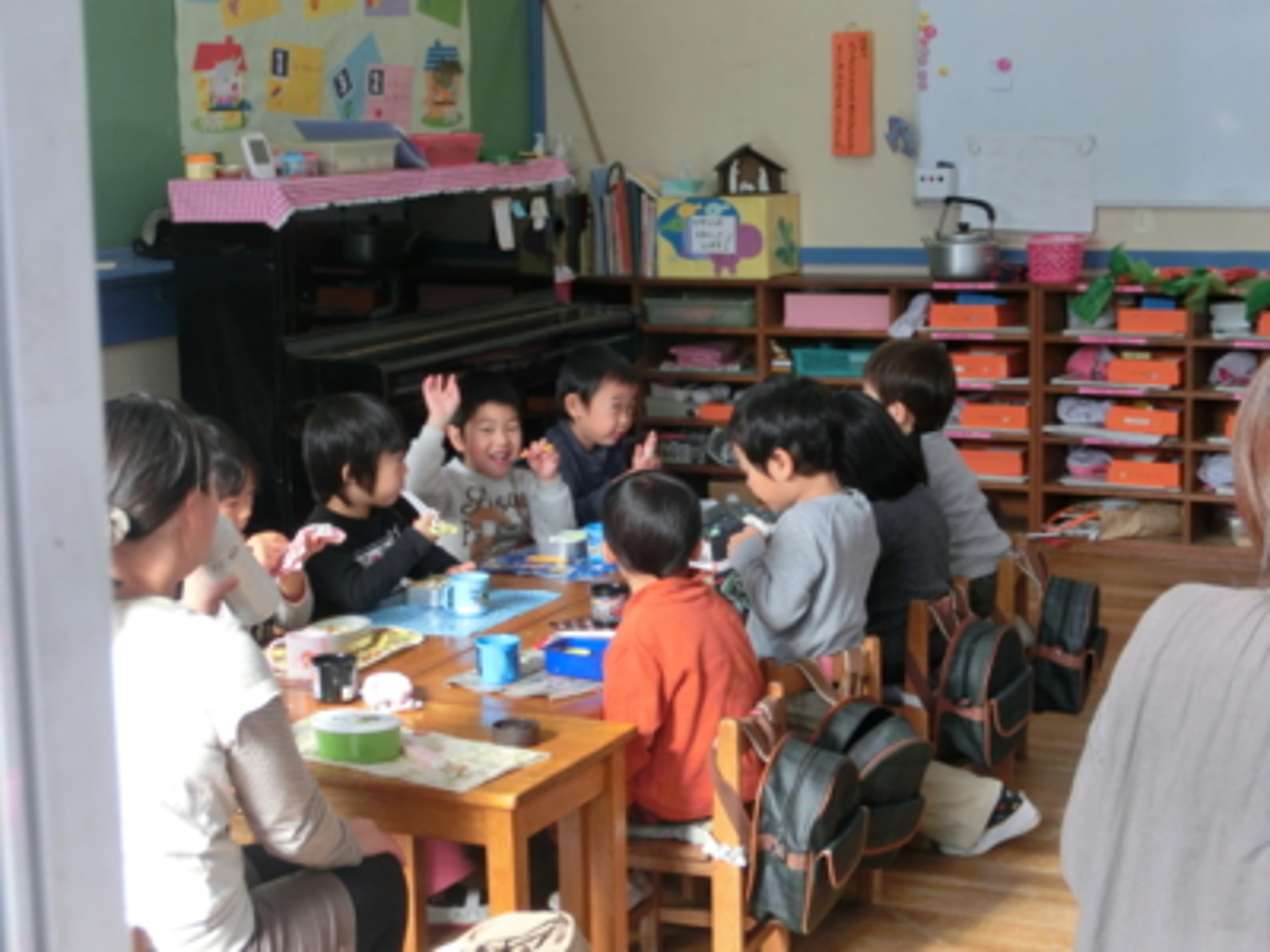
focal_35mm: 63
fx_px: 2311
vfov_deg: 23.3
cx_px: 635
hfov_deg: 30.7
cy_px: 476
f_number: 4.6
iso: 200
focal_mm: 11.17
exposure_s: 1/125
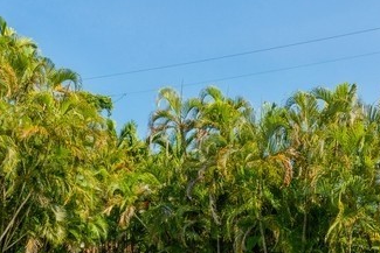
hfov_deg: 41.9
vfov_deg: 25.8
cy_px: 301
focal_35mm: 47
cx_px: 206
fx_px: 496
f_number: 8
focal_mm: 17
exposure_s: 1/500
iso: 200
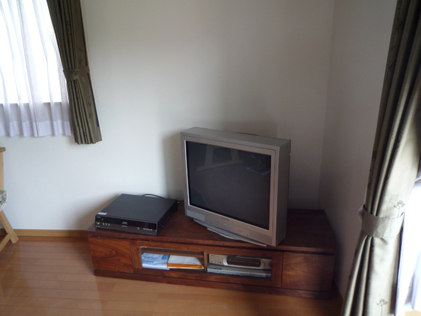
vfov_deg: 54.9
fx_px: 304
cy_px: 158
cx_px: 210
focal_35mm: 25
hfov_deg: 69.4
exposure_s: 1/30
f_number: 2.8
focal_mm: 4.4
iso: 125
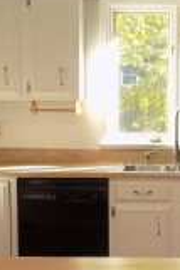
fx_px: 744
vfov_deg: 20.4
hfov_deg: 13.5
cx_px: 199
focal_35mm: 99
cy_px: 210
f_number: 3.1
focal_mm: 4
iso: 100
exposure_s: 1/30
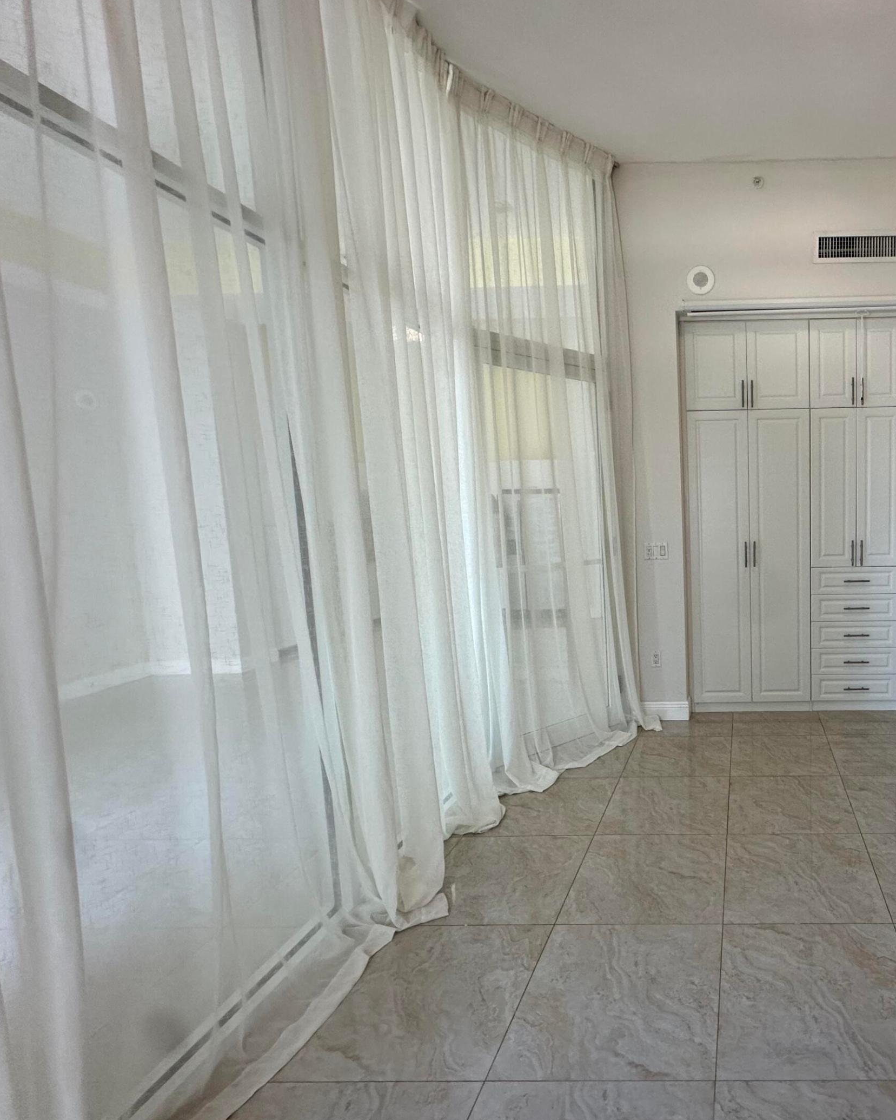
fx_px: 630
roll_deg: +0.9
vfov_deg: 83.3
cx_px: 733
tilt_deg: -7.3
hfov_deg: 63.9
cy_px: 577
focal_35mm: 19
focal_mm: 2.22
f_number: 2.2
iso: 200
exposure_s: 1/120
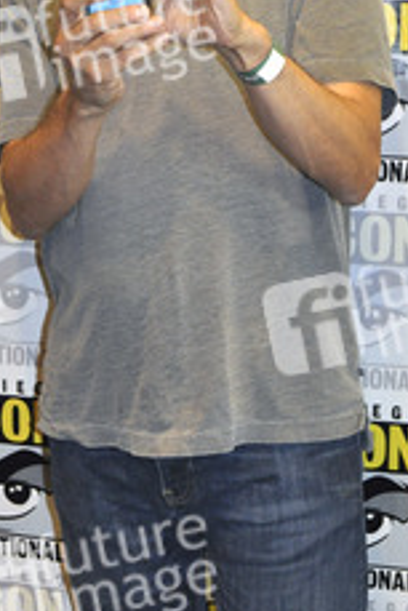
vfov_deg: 31.5
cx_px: 159
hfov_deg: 21.6
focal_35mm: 63
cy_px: 179
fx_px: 1069
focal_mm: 24
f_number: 4.5
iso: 1000
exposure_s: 1/60
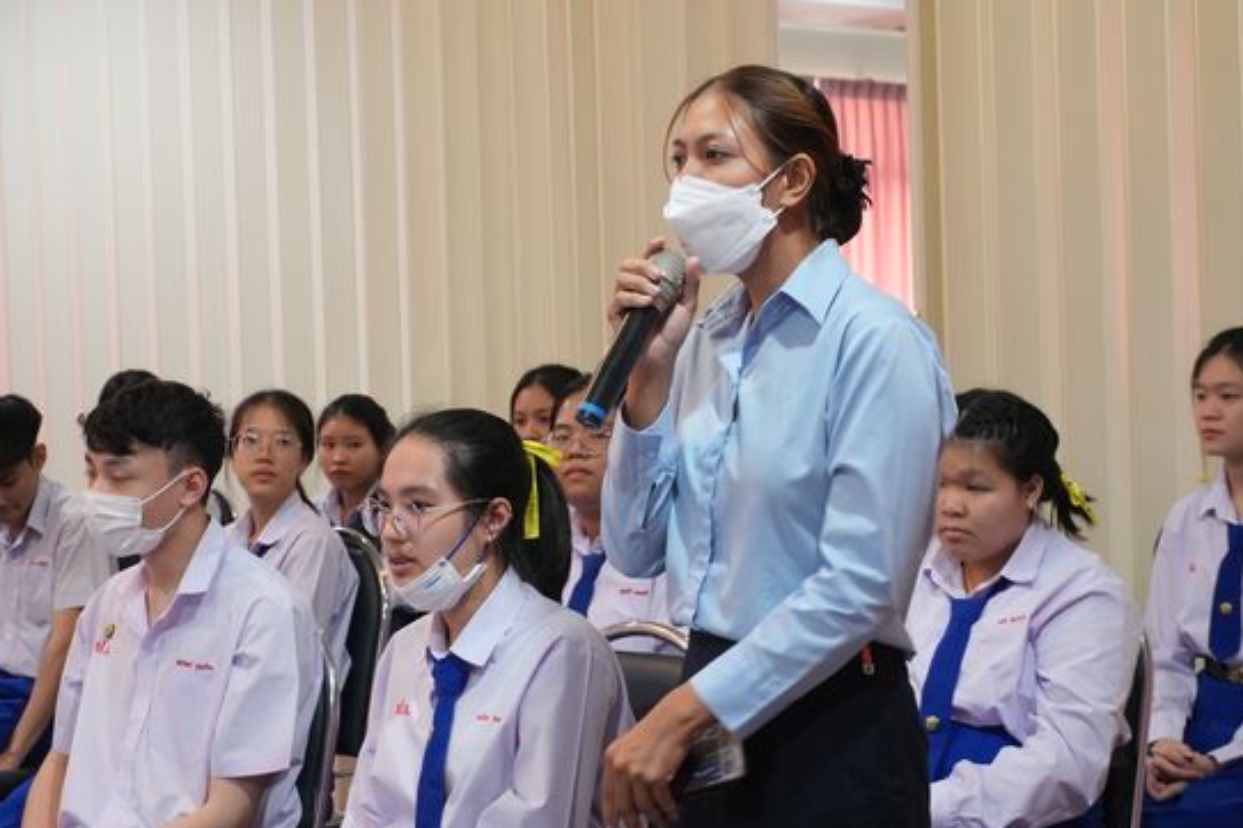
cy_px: 404
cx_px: 660
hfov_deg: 24.5
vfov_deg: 16.4
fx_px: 2865
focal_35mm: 83
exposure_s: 1/20
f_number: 6.3
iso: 1000
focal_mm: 50
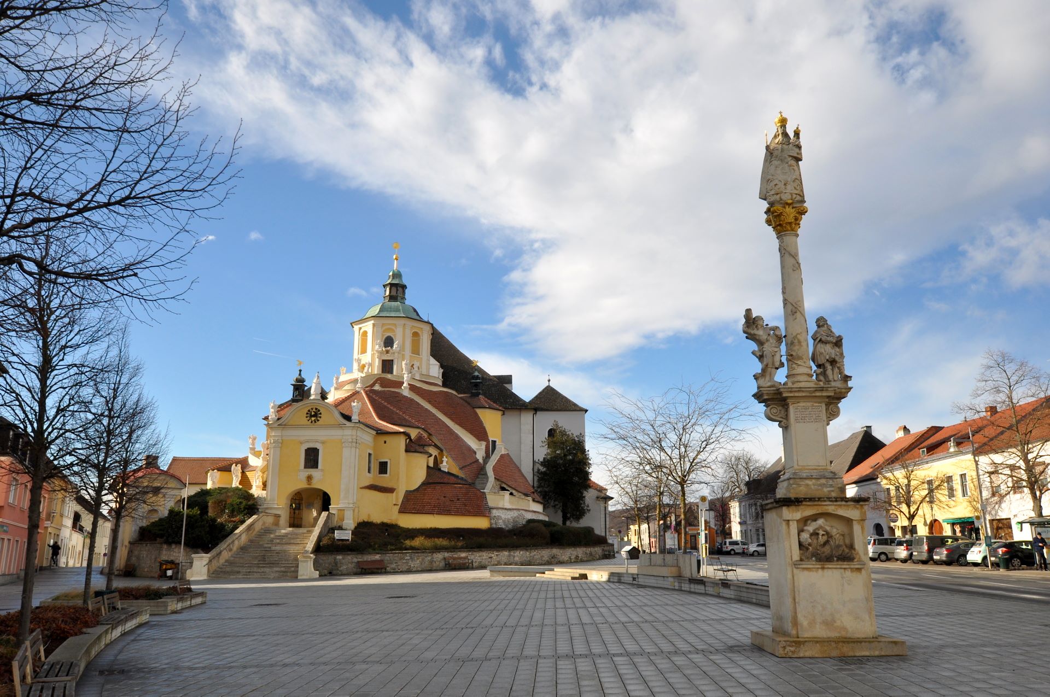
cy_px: 348
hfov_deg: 62.0
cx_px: 525
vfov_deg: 43.5
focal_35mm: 30
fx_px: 874
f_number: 10
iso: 320
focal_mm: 20
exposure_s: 1/400
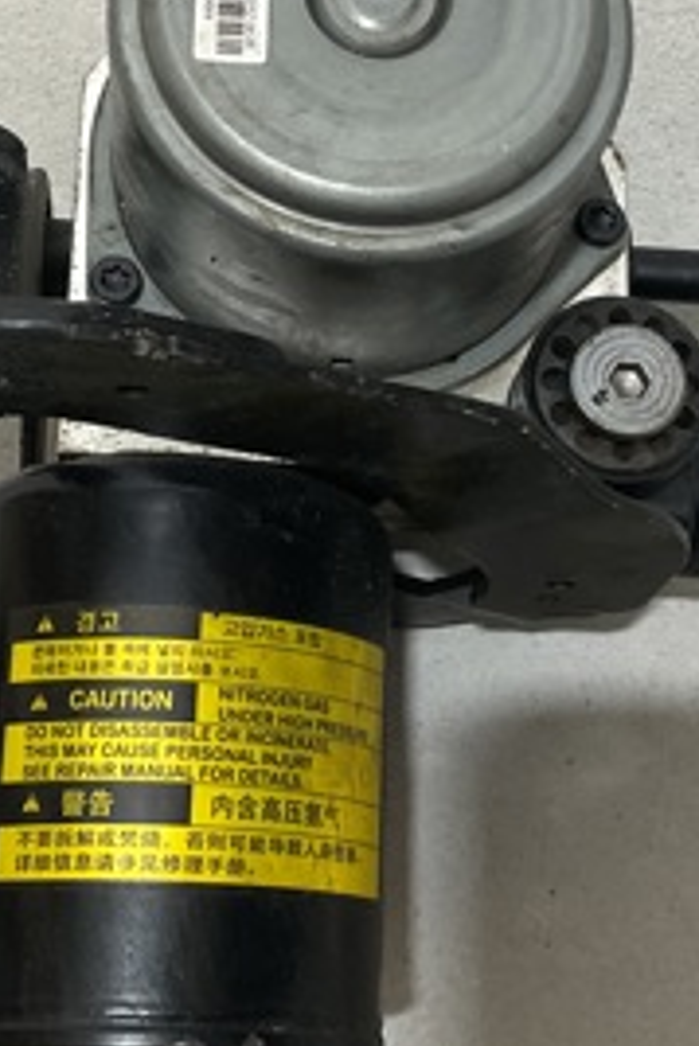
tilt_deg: -85.5
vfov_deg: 28.0
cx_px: 398
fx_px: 2094
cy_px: 416
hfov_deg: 18.9
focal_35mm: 72
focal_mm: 3
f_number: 1.8
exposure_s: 1/50
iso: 64
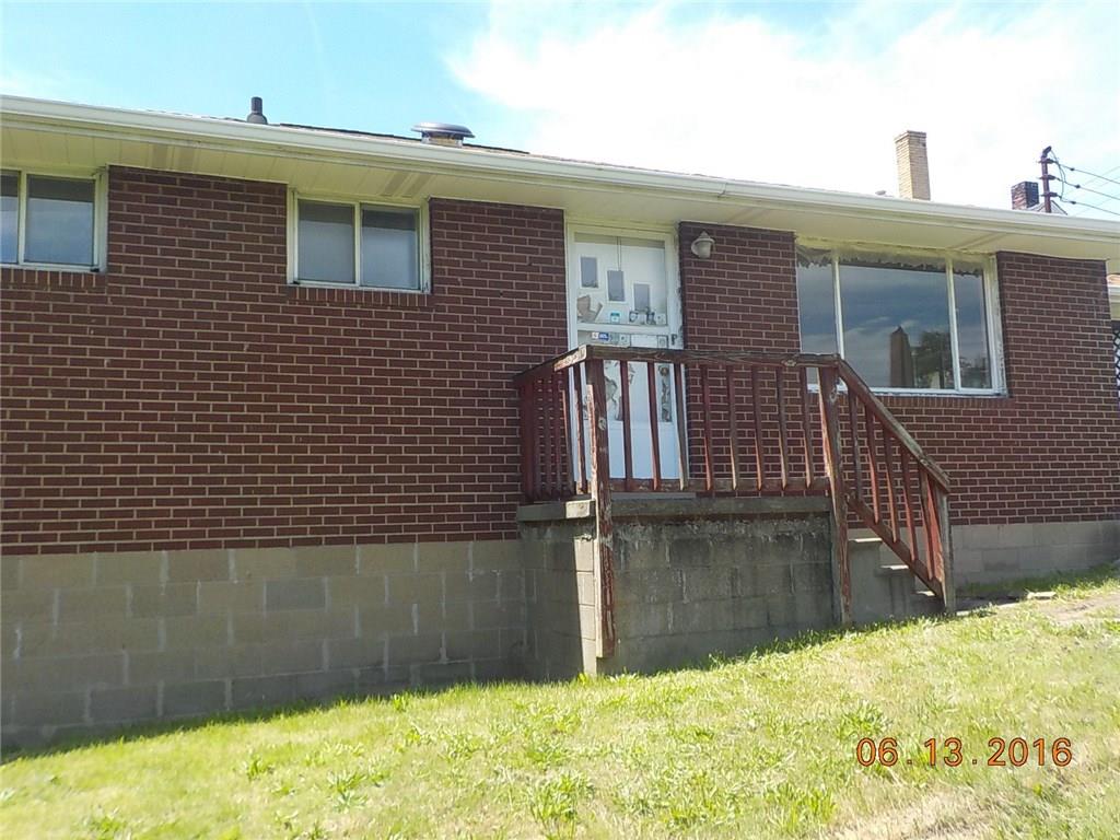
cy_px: 420
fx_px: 971
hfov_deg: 60.0
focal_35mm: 30
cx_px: 560
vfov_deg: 46.8
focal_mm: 4.1
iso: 125
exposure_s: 1/500
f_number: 3.3
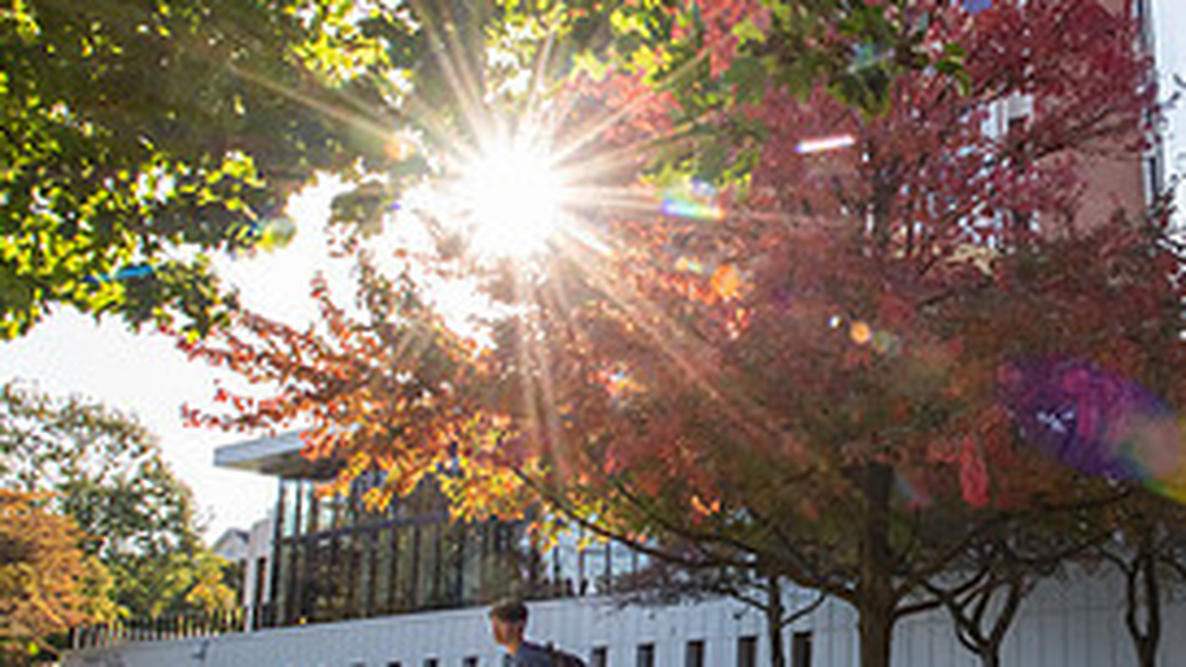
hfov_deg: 47.9
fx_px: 1195
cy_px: 403
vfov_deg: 31.1
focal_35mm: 38
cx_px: 1046
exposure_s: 1/160
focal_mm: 17
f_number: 18
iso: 800
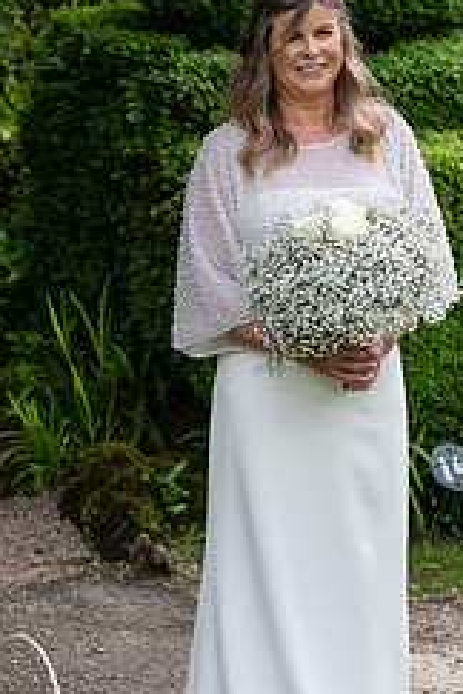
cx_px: 280
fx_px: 3067
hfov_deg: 8.6
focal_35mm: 159
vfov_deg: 12.9
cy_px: 334
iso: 400
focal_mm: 86
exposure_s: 1/1250
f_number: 3.5
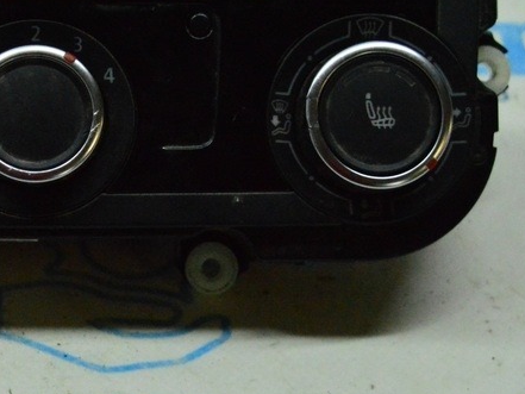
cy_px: 146
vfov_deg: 12.6
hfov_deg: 16.6
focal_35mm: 117
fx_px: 1777
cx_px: 55
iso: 6400
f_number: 4.5
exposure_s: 1/1000
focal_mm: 35
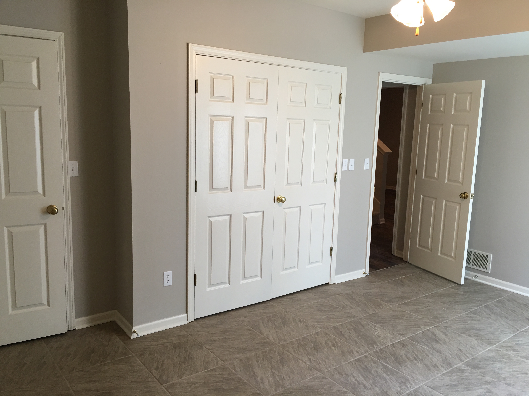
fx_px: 443
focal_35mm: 29
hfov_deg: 61.7
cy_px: 198
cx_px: 264
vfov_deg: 48.2
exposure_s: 1/15
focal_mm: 4.15
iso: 32
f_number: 2.2
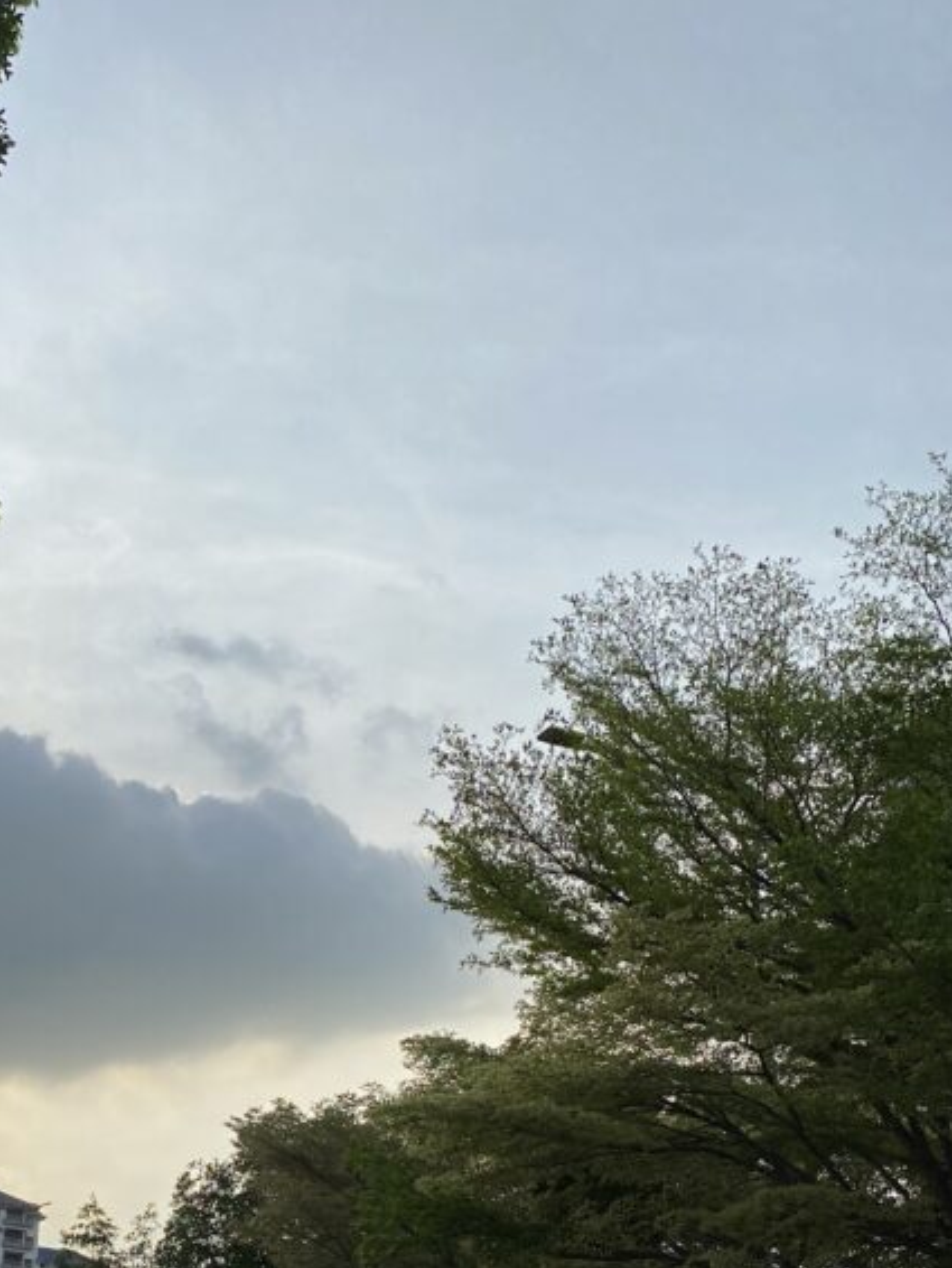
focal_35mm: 47
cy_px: 1093
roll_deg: -0.7
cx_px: 134
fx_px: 1722
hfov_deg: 29.9
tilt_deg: +17.1
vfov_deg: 38.2
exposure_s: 1/4274
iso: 32
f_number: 1.8
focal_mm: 4.25
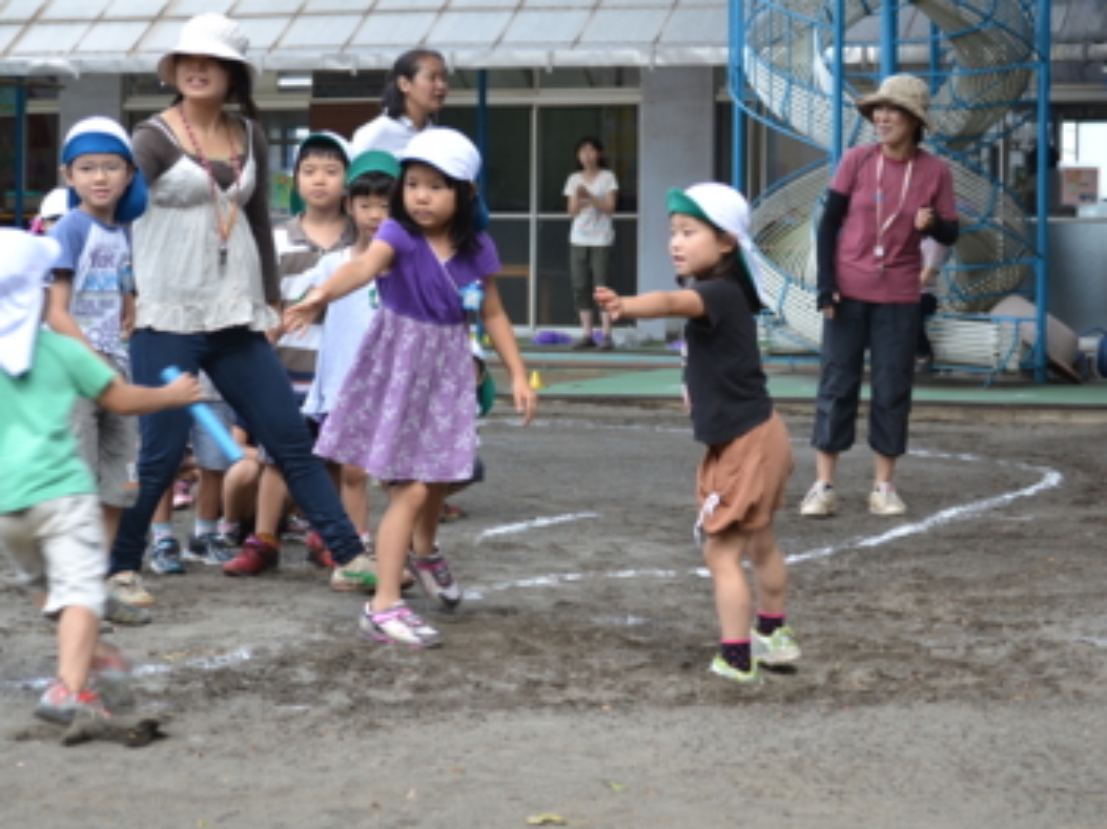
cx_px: 527
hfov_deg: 21.6
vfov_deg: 16.3
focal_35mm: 91
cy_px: 414
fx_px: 2895
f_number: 5.6
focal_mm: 55
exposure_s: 1/125
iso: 110
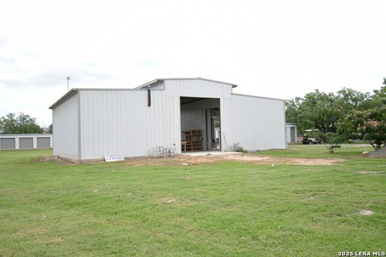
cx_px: 193
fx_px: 322
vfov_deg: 43.6
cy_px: 128
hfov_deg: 61.9
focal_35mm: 30
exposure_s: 1/8000
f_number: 5.6
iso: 4000
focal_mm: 20
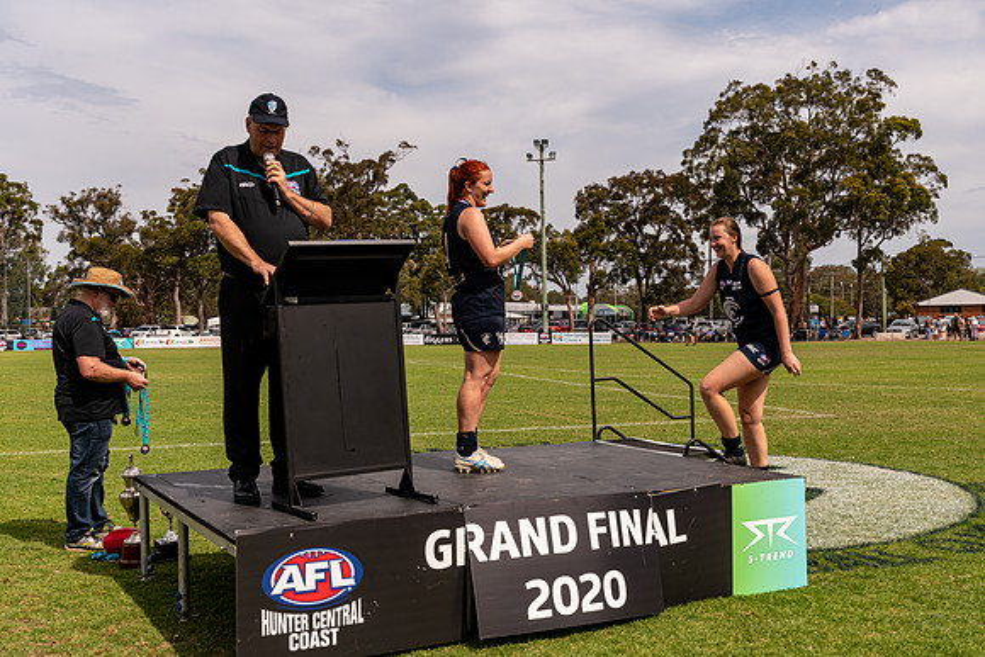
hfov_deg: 49.5
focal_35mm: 39
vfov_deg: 34.2
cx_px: 492
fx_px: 1067
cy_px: 328
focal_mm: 26
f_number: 8
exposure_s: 1/640
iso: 200
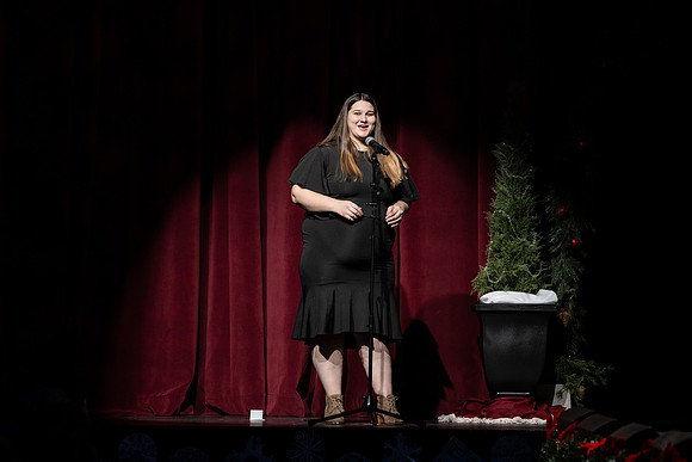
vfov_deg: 6.3
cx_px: 299
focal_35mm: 218
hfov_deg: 9.4
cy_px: 212
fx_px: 4191
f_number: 3.5
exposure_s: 1/400
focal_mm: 180
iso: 800
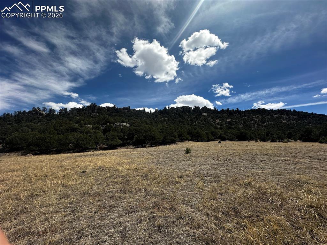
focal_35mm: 14
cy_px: 122
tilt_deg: +14.6
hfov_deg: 102.1
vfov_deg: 85.6
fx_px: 132
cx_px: 164
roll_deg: -0.1
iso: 50
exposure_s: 1/2506
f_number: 2.2
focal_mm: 2.22
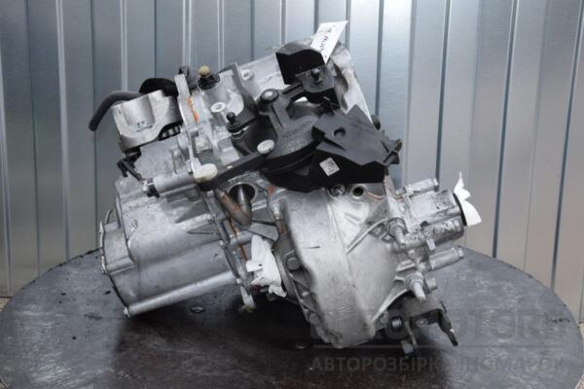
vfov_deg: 23.8
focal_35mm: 57
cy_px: 194
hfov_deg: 35.1
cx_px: 292
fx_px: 925
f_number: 16
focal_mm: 38
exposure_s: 1/200
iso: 800
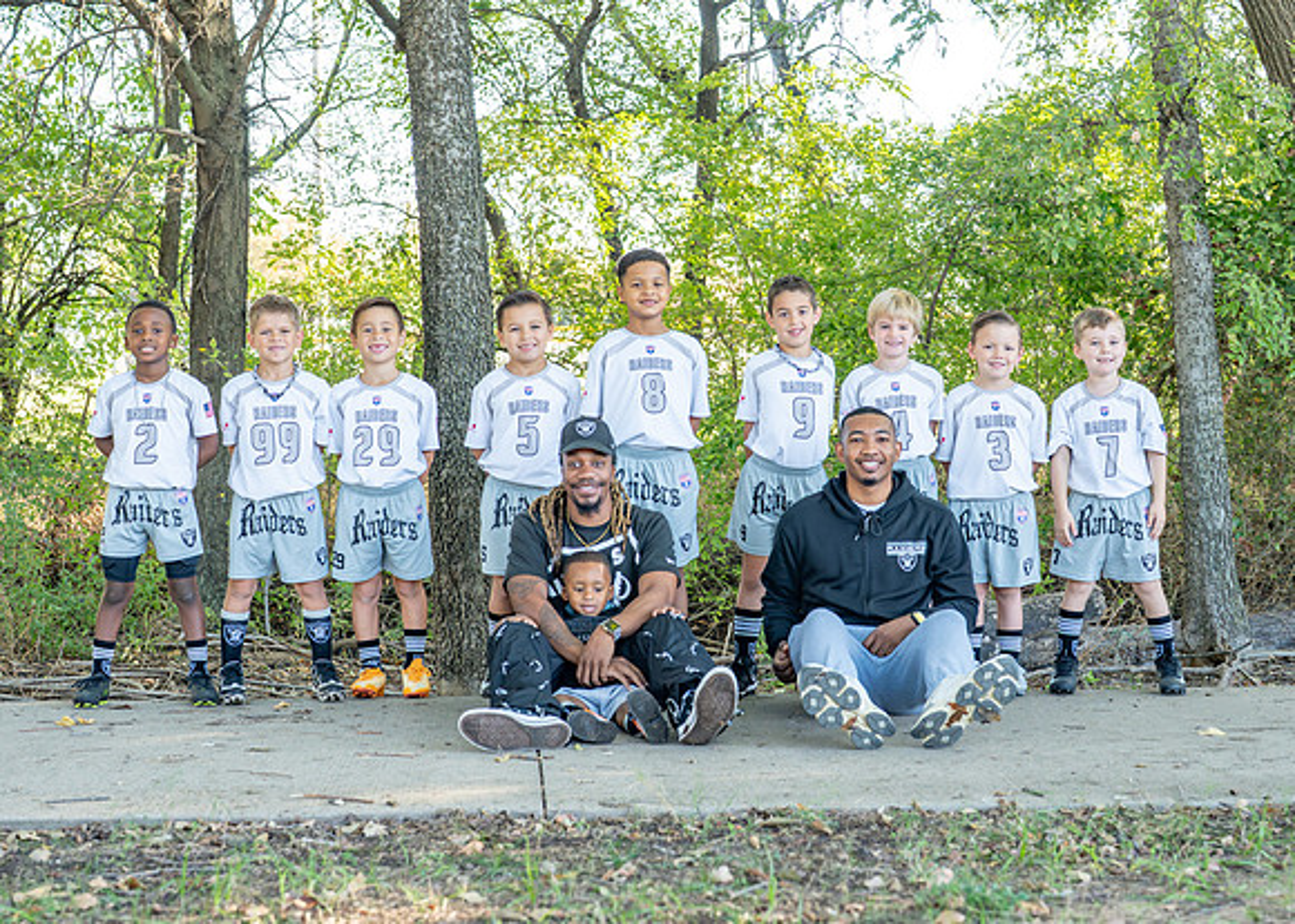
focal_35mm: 70
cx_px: 678
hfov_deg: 28.3
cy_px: 402
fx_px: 2568
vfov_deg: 20.4
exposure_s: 1/640
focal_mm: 50
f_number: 4
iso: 1000
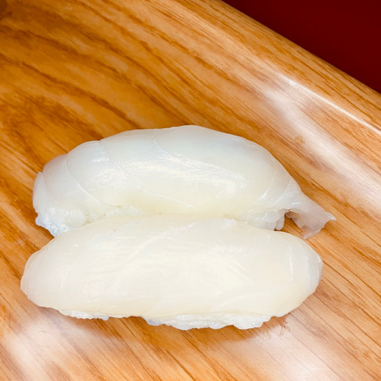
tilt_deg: -68.4
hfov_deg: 49.7
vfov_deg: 49.3
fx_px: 411
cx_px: 179
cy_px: 237
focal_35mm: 33
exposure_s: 1/80
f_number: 1.6
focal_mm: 4.2
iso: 125
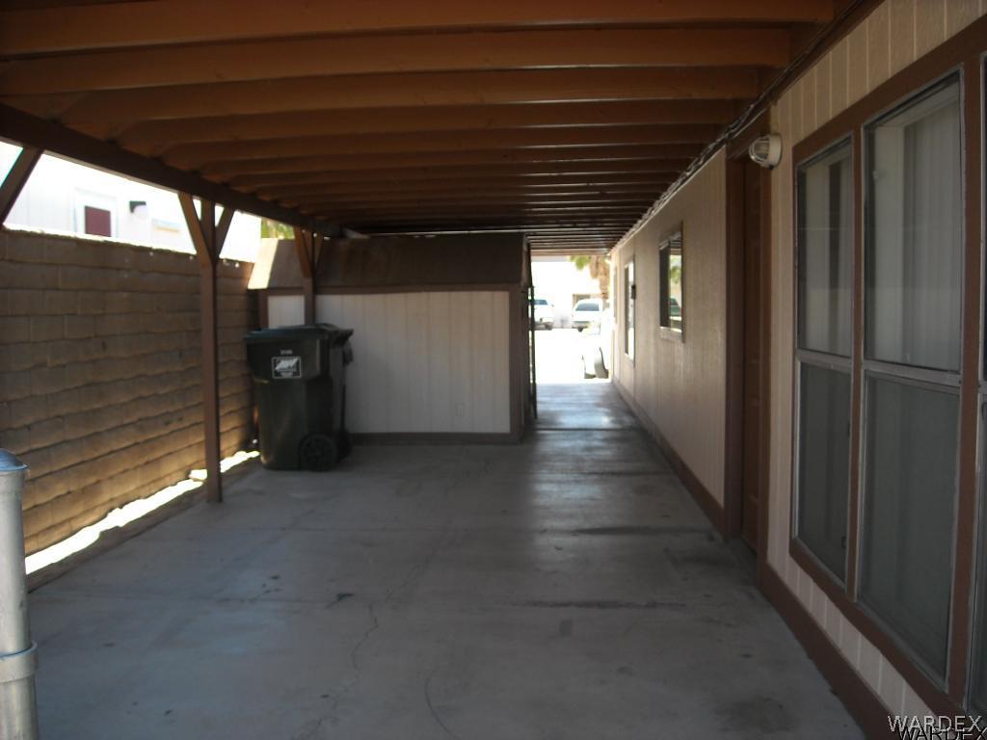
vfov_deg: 40.7
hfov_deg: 52.6
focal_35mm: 35
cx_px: 494
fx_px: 998
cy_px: 370
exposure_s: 1/250
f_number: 2.8
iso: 118
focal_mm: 5.7
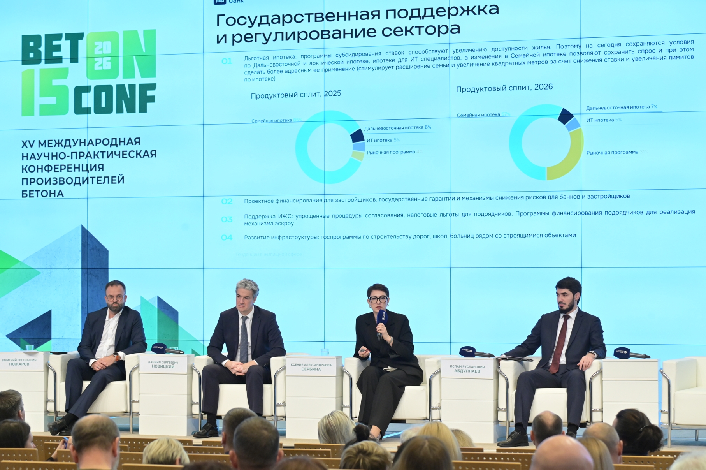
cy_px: 235
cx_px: 353
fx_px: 1921
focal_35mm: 98
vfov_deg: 13.9
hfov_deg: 20.8
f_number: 6.3
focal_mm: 98
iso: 4000
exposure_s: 1/200
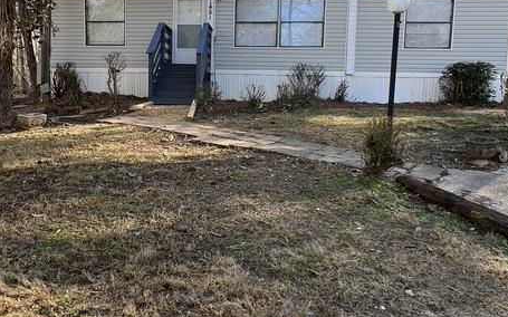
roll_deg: -2.5
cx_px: 212
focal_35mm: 31
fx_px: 429
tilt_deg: -5.6
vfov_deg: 40.5
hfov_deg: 60.9
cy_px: 150
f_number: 1.8
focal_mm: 1.57
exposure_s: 1/137
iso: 32
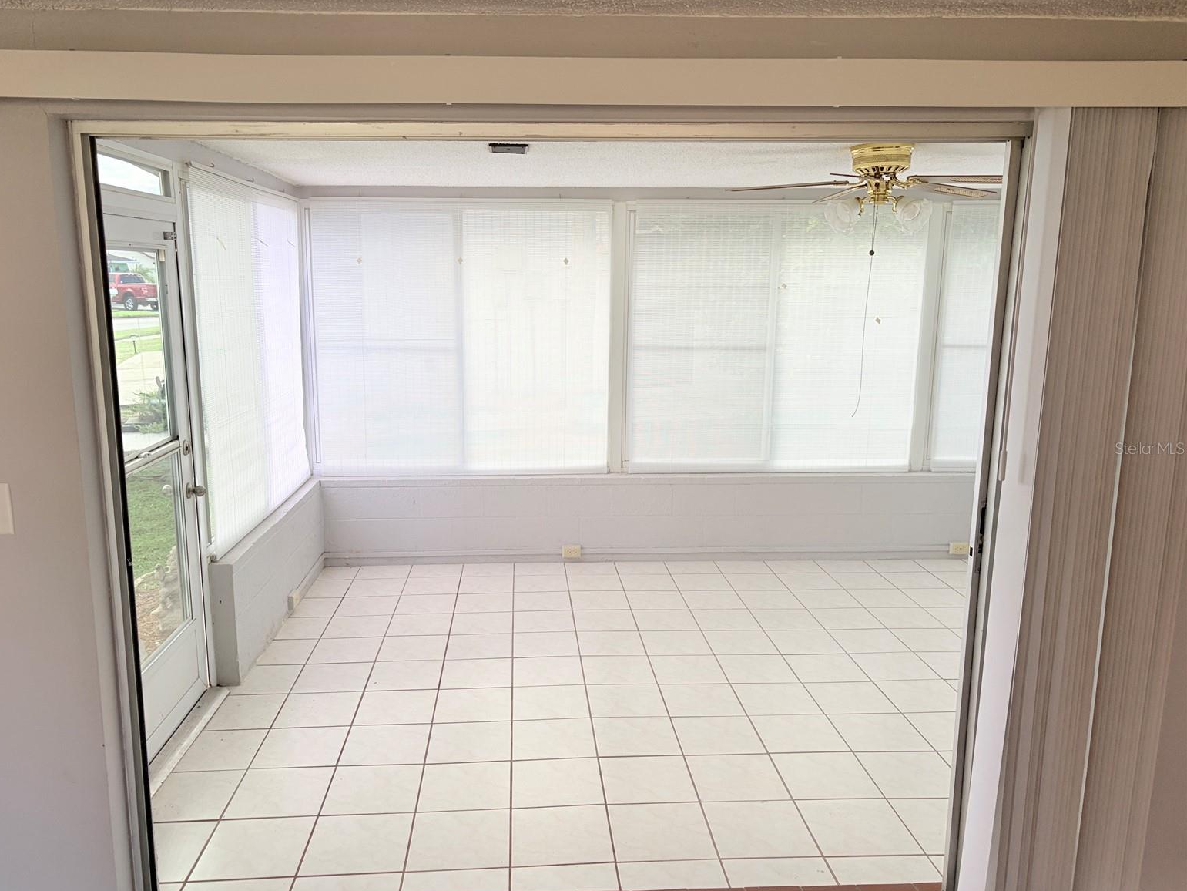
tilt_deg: -10.8
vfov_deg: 51.4
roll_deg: +0.7
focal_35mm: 27
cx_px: 572
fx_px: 926
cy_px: 448
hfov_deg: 65.3
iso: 100
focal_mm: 5.96
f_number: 1.6
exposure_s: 1/120
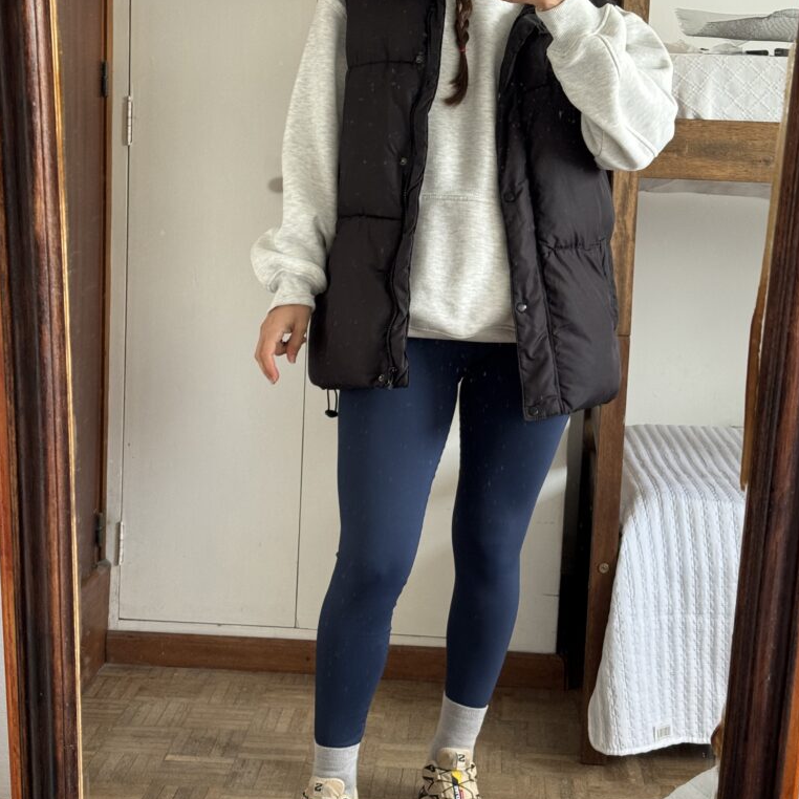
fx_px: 1489
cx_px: 401
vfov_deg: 30.0
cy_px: 358
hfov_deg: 30.0
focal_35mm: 57
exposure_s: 1/60
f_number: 1.78
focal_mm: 6.76
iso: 160
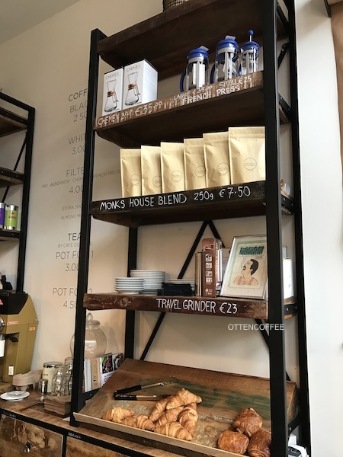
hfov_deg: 49.7
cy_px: 228
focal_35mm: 28
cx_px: 172
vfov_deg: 63.4
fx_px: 370
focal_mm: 3.99
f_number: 1.8
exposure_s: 1/25
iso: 40
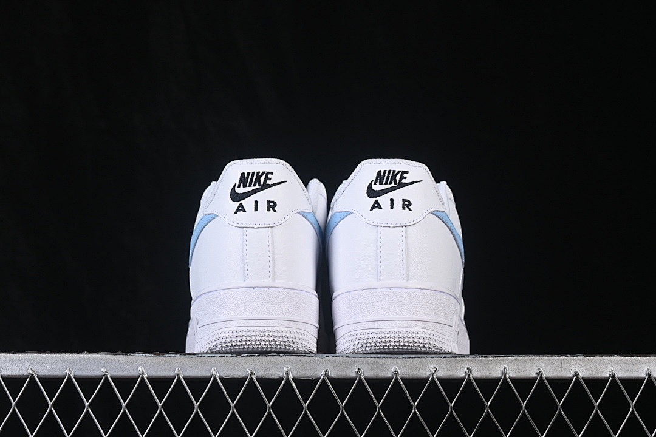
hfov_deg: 27.0
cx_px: 328
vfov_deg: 18.2
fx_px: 1367
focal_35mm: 75
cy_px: 218
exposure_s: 1/80
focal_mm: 50
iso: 160
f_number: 8
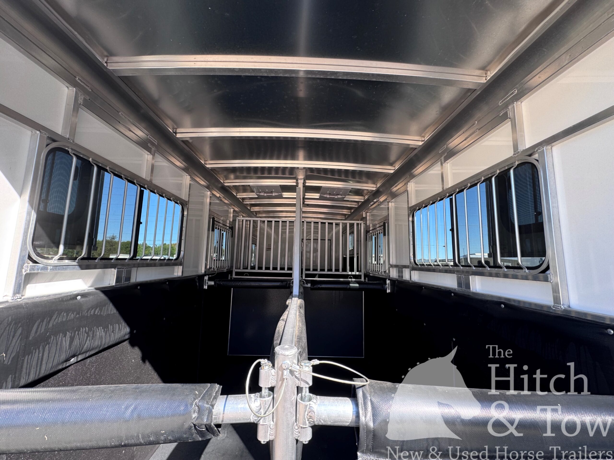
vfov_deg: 85.7
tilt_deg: +8.3
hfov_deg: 102.1
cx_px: 307
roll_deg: -0.5
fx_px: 248
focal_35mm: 14
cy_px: 230
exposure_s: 1/146
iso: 40
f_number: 2.2
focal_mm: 2.22
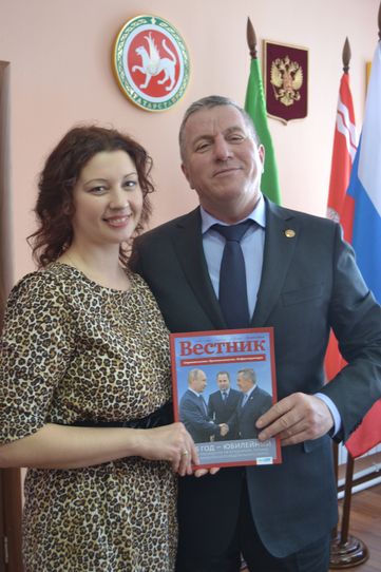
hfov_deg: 29.8
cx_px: 190
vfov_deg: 43.6
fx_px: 715
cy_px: 286
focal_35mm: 45
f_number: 4.2
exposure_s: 1/60
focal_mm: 30
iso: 800
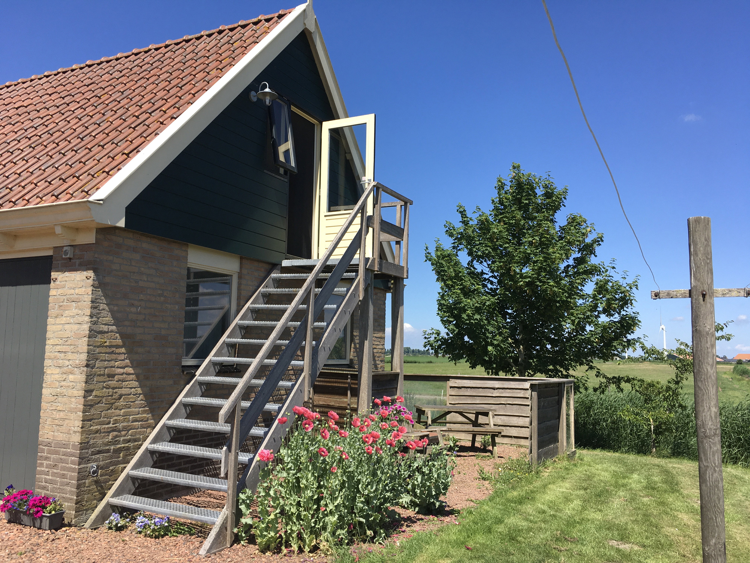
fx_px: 628
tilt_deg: +5.7
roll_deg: -1.2
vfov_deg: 48.2
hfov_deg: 61.7
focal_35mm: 29
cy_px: 282
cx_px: 375
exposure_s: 1/1241
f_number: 2.2
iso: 25
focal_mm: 4.15
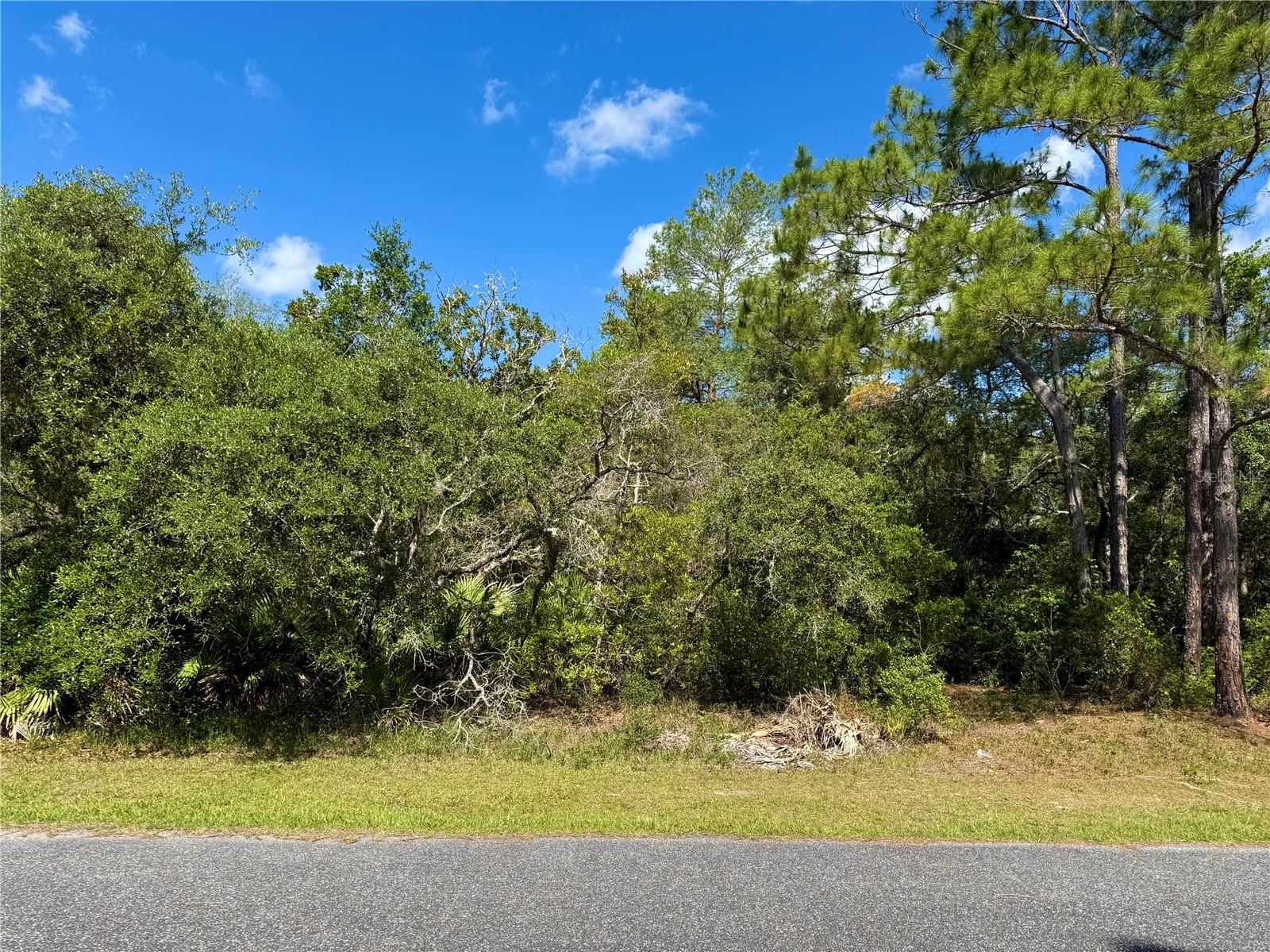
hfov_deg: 71.6
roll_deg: -1.8
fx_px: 880
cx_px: 635
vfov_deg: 56.8
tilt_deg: +7.9
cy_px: 476
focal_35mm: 24
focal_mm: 6.76
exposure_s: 1/2703
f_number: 1.78
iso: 80
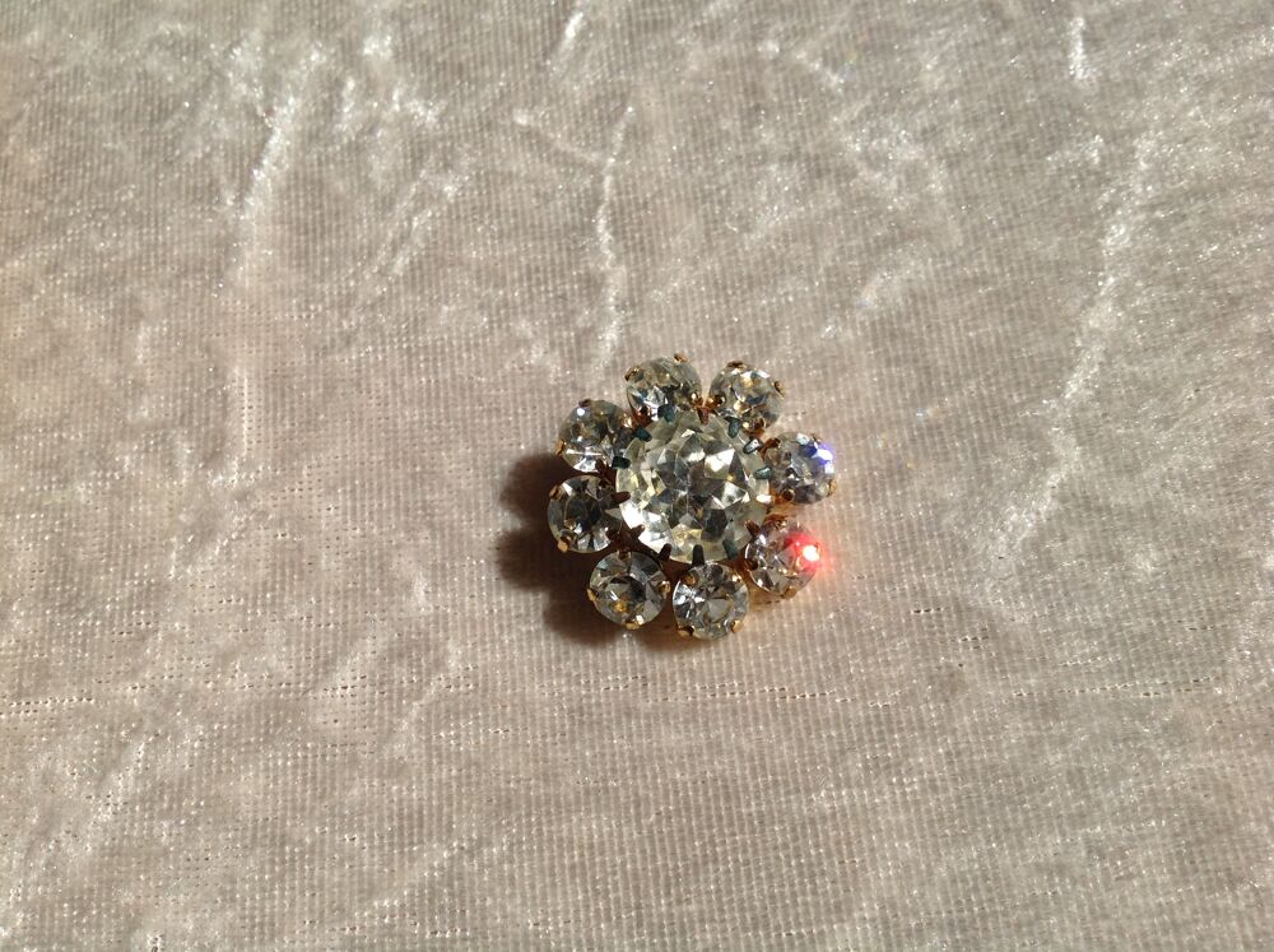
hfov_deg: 52.7
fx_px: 1286
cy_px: 476
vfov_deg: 40.6
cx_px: 637
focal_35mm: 35
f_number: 2.4
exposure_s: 1/4329
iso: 50
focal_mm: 4.28
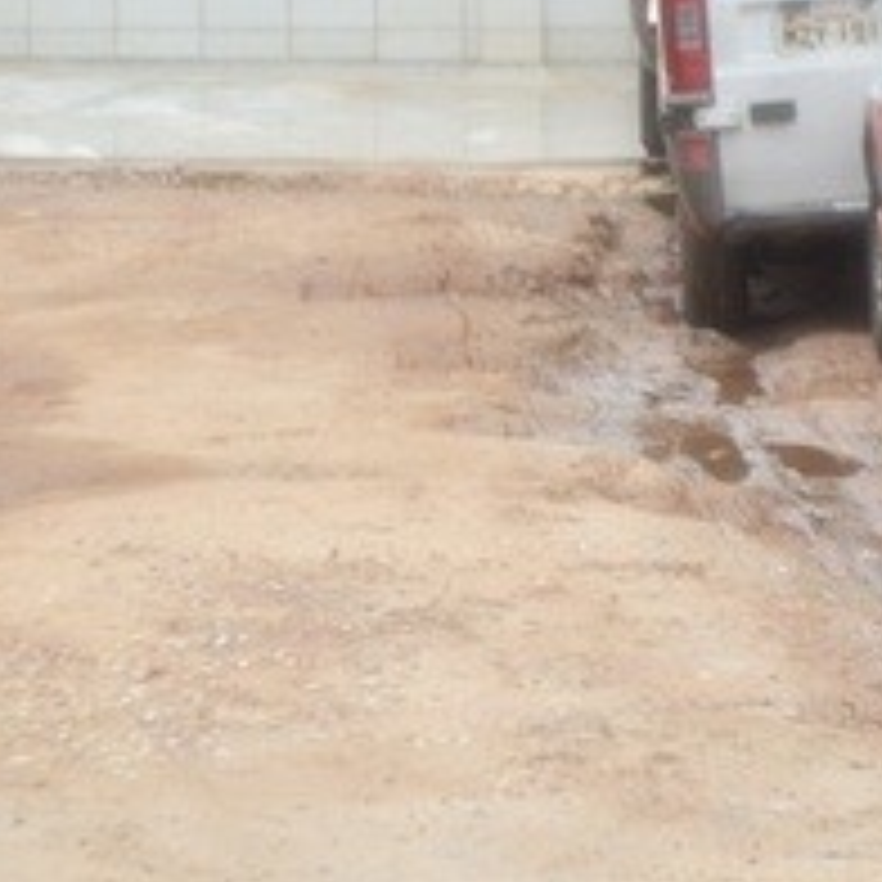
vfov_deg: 7.5
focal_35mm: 234
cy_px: 38
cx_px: 1269
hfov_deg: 7.4
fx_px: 6738
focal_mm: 45
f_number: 5.6
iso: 400
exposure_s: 1/1000
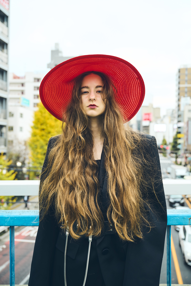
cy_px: 143
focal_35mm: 32
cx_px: 96
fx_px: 251
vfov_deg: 59.5
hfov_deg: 41.7
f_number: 3.2
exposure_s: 1/100
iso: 100
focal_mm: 31.5
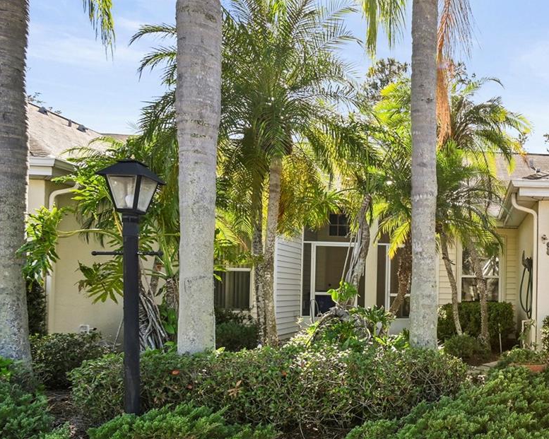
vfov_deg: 49.6
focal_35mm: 29
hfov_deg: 50.7
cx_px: 530
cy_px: 263
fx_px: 471
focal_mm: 10
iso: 125
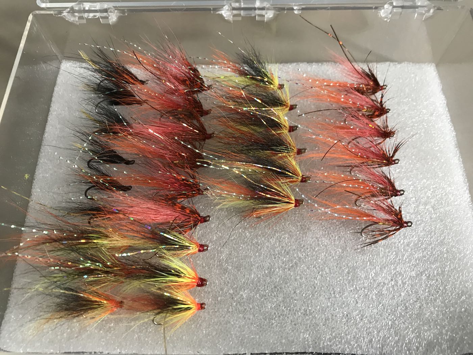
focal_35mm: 28
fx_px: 383
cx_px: 236
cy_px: 178
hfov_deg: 63.4
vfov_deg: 49.7
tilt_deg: -65.0
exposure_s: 1/20
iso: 32
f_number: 1.8
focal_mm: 3.99
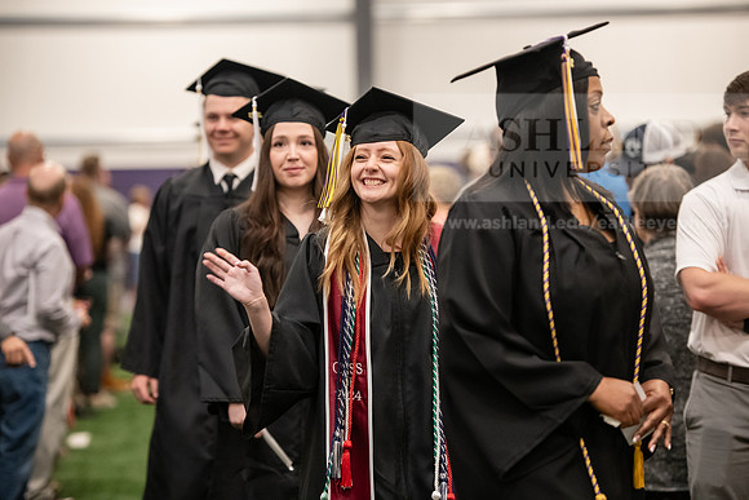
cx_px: 374
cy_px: 250
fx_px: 2705
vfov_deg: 10.6
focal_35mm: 130
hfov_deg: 15.8
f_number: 3.2
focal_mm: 130
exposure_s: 1/200
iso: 3200
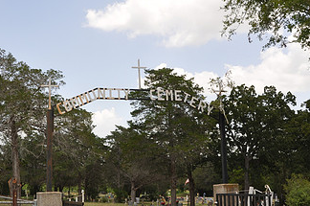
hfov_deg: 33.9
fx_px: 507
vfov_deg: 22.9
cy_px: 107
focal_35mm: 59
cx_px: 137
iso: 200
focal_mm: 22
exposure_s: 1/160
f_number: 6.3
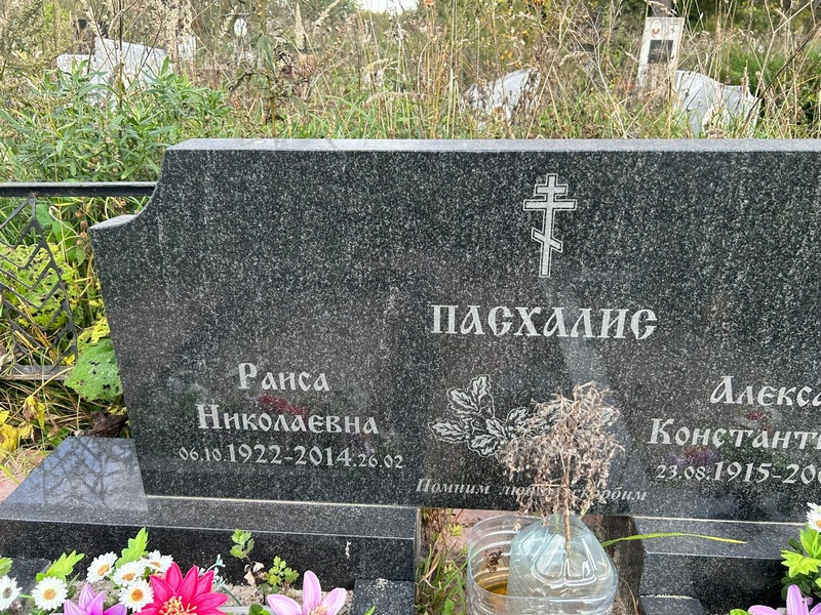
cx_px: 410
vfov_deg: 53.1
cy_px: 308
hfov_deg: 67.3
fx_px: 617
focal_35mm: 26
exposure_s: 1/418
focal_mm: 5.7
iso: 50
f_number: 1.5
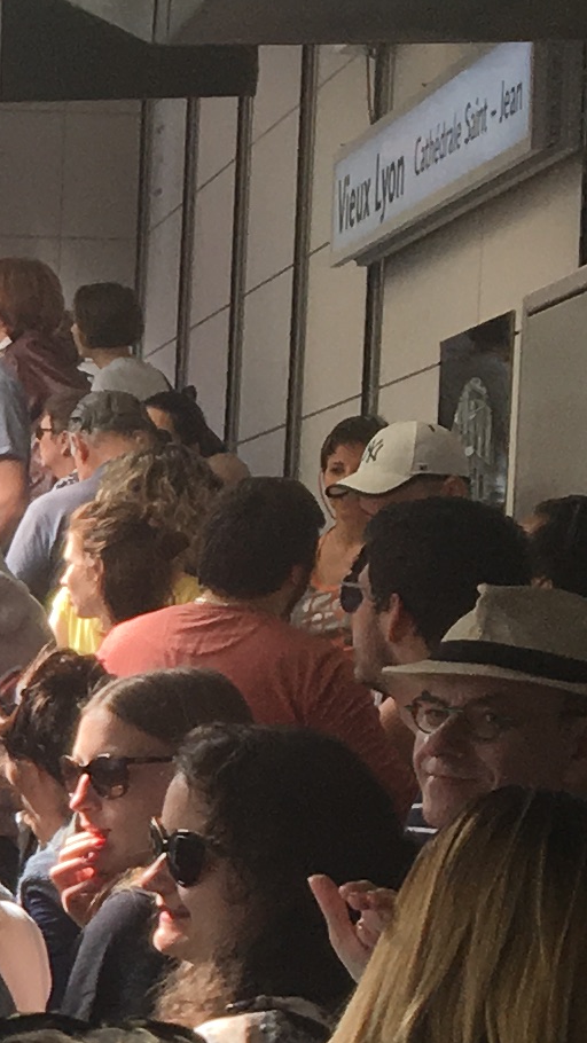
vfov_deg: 15.1
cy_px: 1027
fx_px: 3873
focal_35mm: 140
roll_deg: -0.5
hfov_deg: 8.0
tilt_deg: -4.9
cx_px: -825
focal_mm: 4.15
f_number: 2.2
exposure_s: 1/109
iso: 25
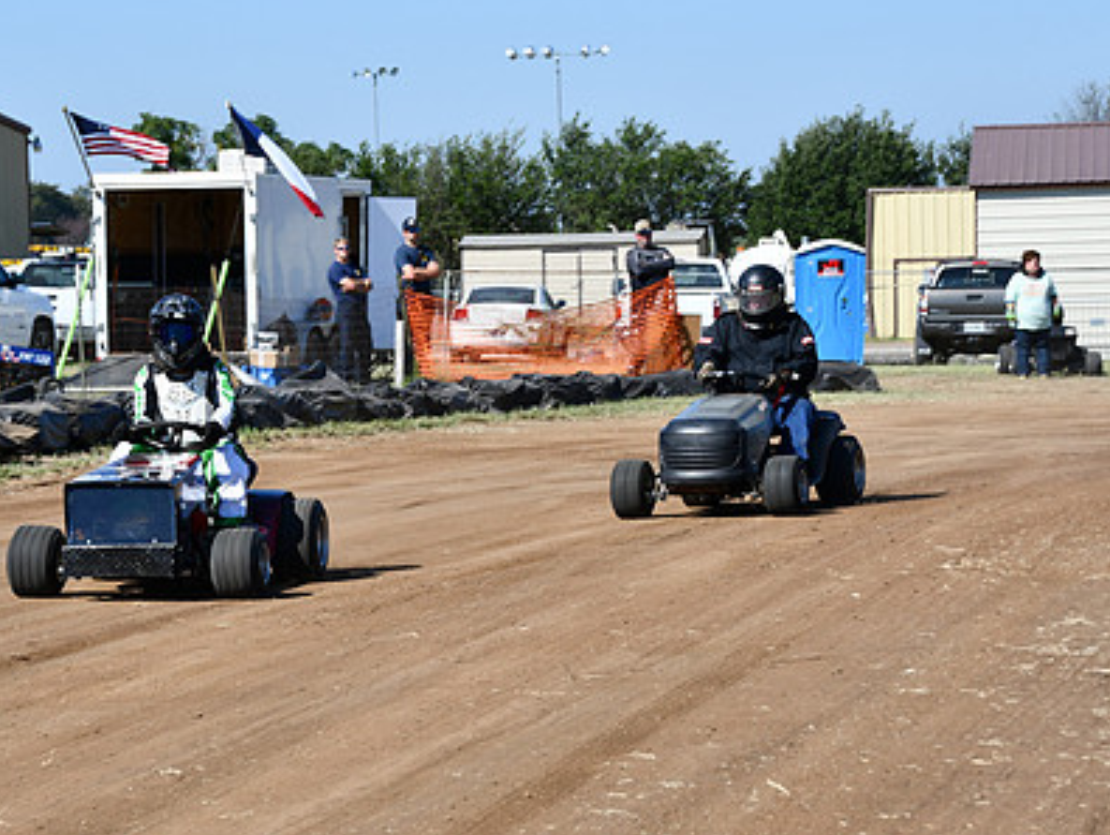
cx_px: 422
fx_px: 5071
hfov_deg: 12.5
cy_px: 454
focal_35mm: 158
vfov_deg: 9.4
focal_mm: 75
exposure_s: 1/250
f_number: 8
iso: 100
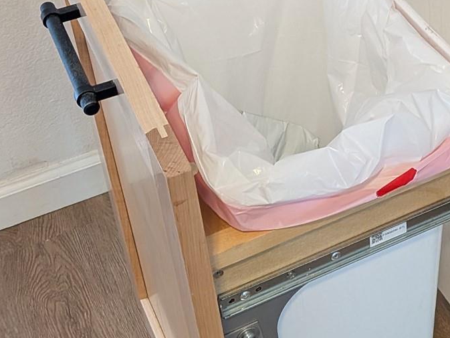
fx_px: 949
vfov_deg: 19.8
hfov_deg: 26.0
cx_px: 381
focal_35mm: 73
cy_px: 27
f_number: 1.7
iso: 392
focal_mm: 4.53
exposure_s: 1/40
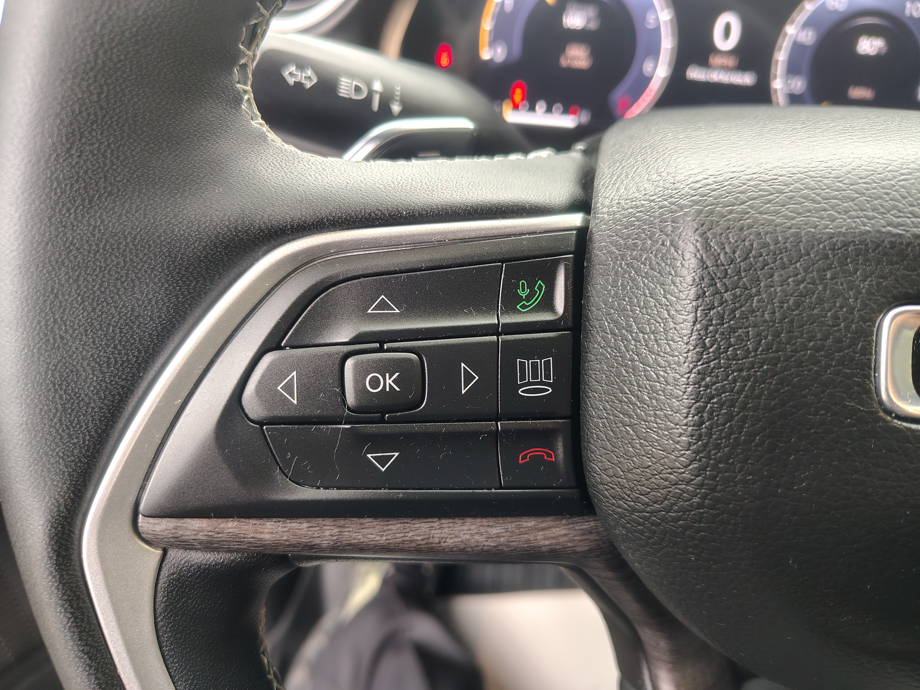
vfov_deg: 56.8
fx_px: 638
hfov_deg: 71.6
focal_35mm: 24
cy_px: 345
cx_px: 460
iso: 800
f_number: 1.8
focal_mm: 5.56
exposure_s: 1/95
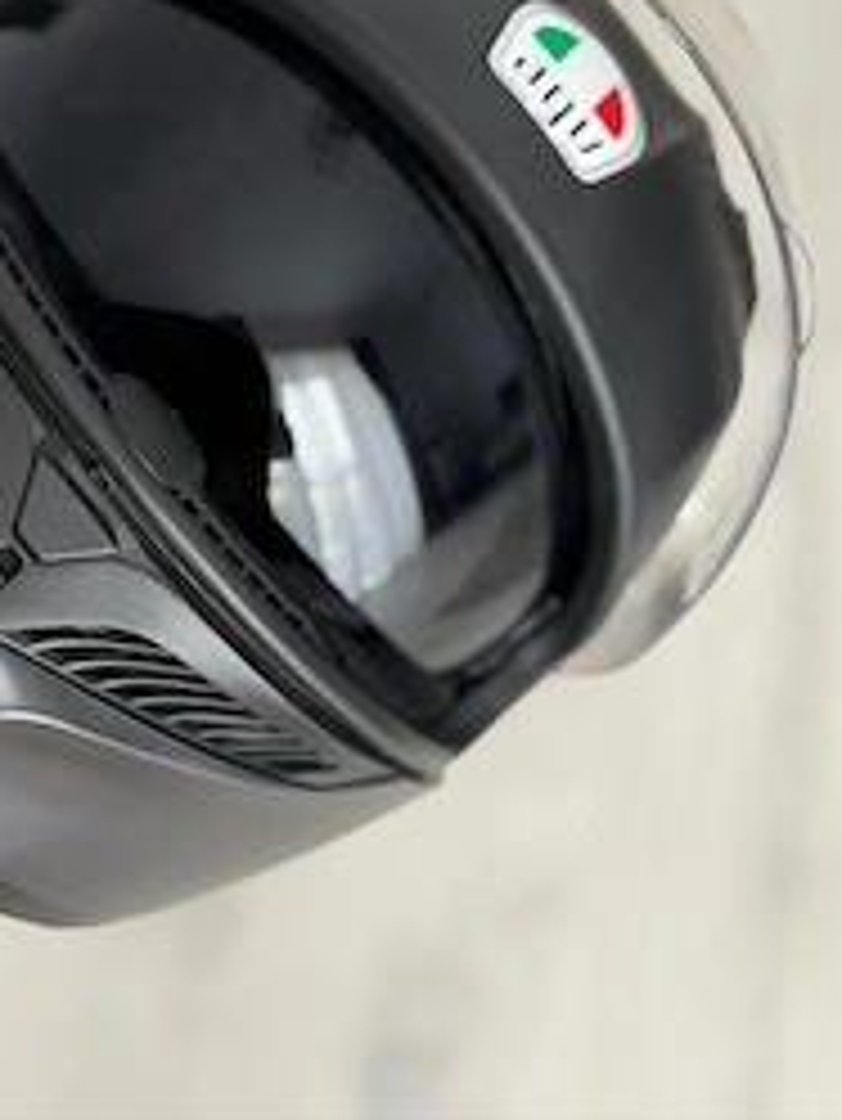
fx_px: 2495
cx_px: 270
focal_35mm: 77
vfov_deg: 24.9
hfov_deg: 19.1
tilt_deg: -45.5
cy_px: 229
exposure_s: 1/60
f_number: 1.78
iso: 100
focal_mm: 6.76
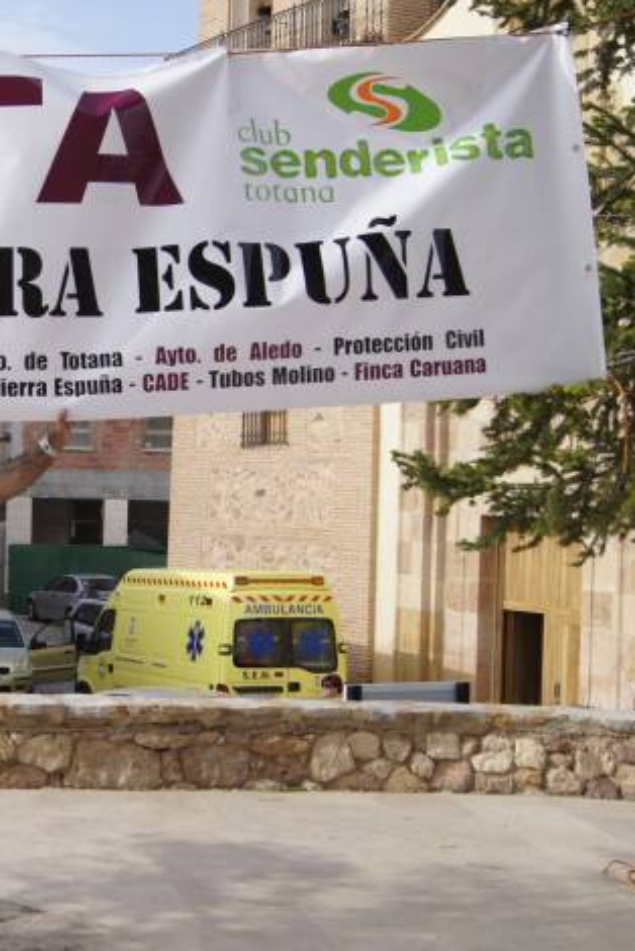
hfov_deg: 19.9
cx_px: -79
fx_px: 1717
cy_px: 493
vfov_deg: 30.9
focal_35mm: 65
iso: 200
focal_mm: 24
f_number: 5
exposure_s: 1/1000
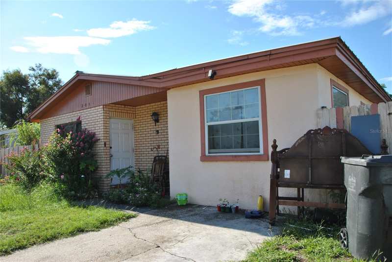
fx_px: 294
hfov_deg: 67.3
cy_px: 131
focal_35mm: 27
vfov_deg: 48.0
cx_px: 196
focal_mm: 18
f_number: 7.1
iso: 100
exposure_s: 1/200
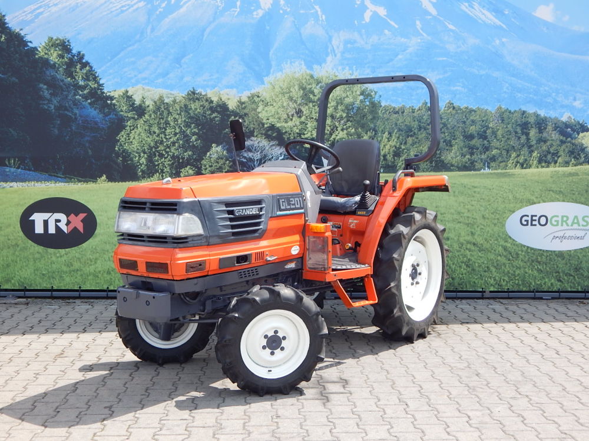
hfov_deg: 43.9
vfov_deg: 33.6
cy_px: 220
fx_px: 732
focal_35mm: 43
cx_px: 294
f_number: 3.6
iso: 125
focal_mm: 7.7
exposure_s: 1/400
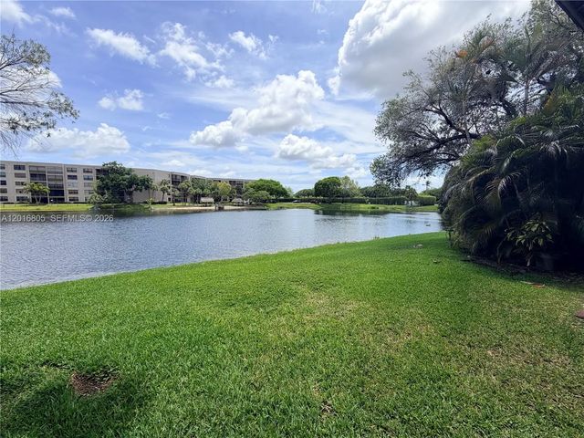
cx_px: 292
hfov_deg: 102.1
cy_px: 219
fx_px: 236
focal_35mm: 14
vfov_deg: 85.7
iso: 20
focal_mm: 2.22
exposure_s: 1/853
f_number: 2.2
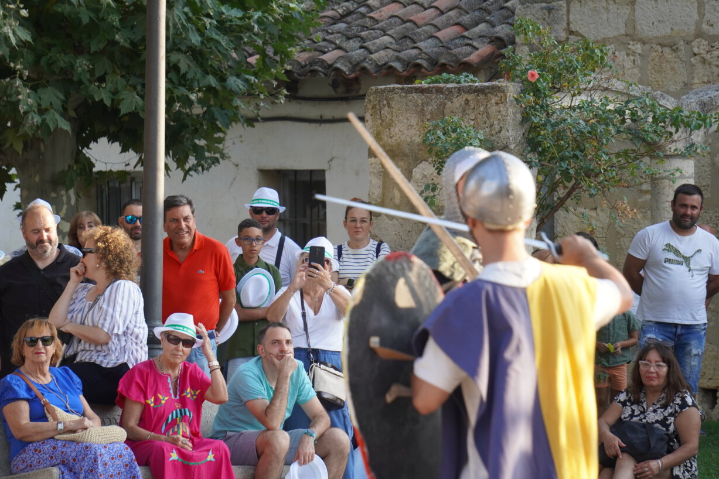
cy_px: 240
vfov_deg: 6.3
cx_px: 351
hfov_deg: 9.5
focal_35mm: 218
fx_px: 4344
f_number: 5.6
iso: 500
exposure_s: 1/250
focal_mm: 139
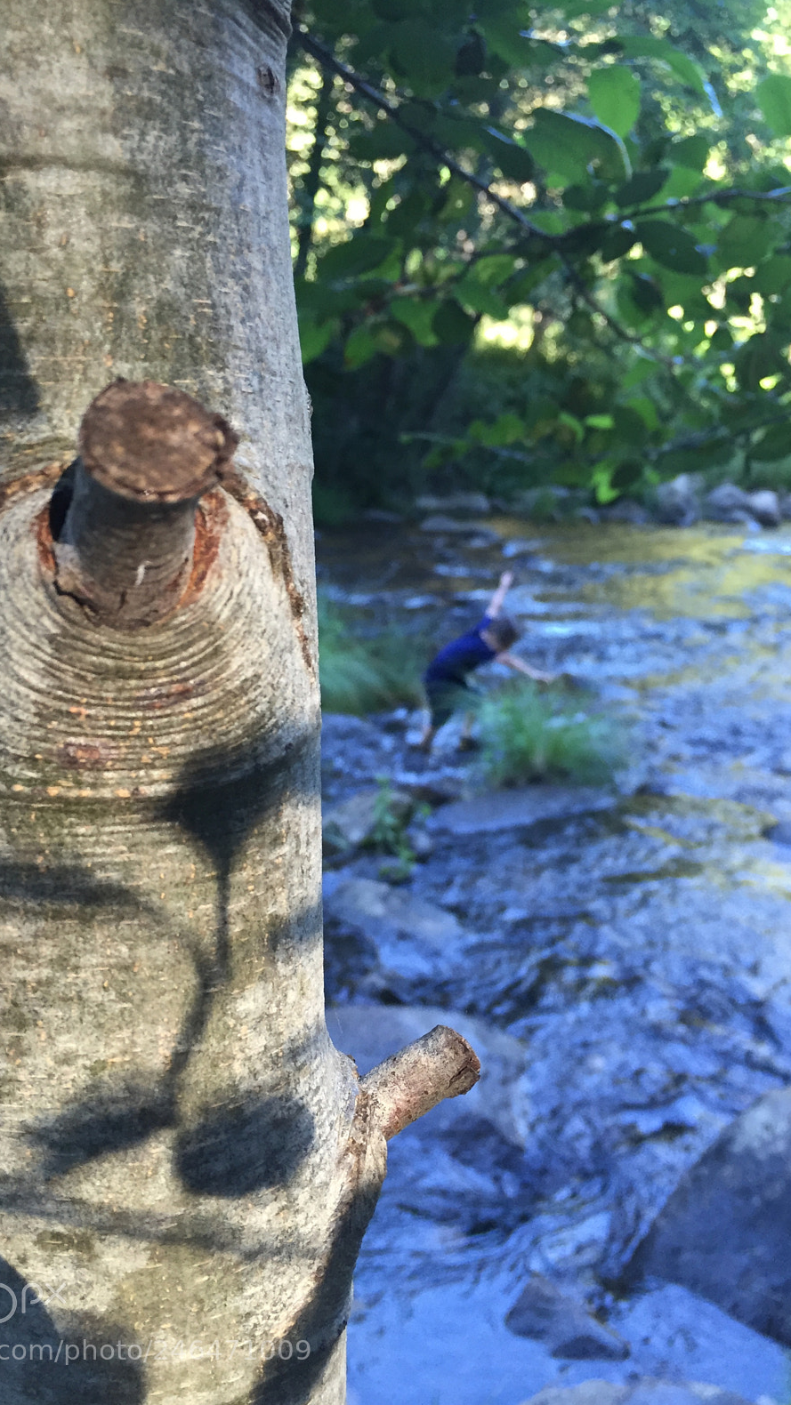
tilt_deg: -16.2
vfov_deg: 61.0
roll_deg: -1.8
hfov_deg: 36.7
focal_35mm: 32
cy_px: 709
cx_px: 379
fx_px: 1193
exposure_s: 1/30
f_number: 2.2
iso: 50
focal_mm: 4.15
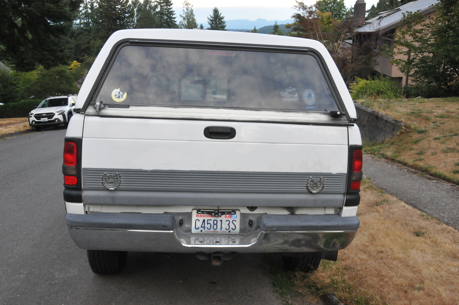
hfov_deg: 57.3
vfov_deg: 39.9
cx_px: 230
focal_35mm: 33
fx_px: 420
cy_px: 152
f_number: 7.1
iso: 1600
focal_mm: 22
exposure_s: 1/200
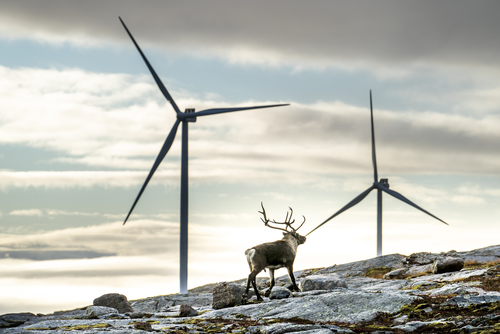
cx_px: 250
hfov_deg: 10.3
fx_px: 2778
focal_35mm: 200
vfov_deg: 6.9
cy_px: 167
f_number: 5.6
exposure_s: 1/400
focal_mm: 200
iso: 100
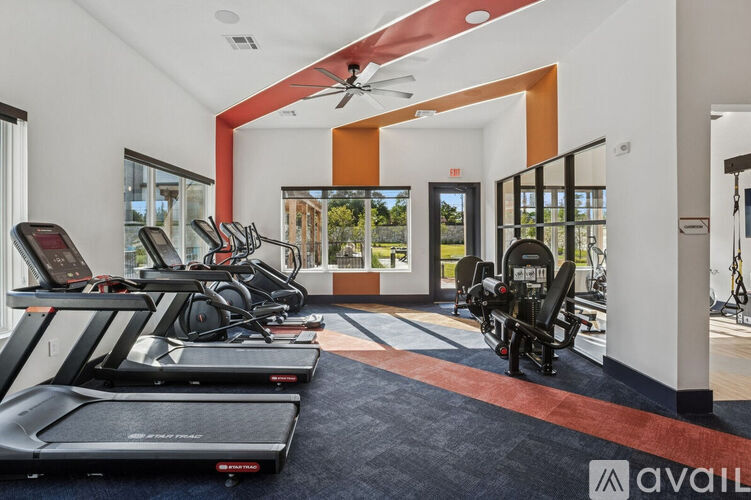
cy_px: 250
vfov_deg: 64.5
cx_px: 376
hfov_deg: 86.9
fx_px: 396
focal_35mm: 19
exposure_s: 1/50
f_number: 9
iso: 320
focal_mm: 19
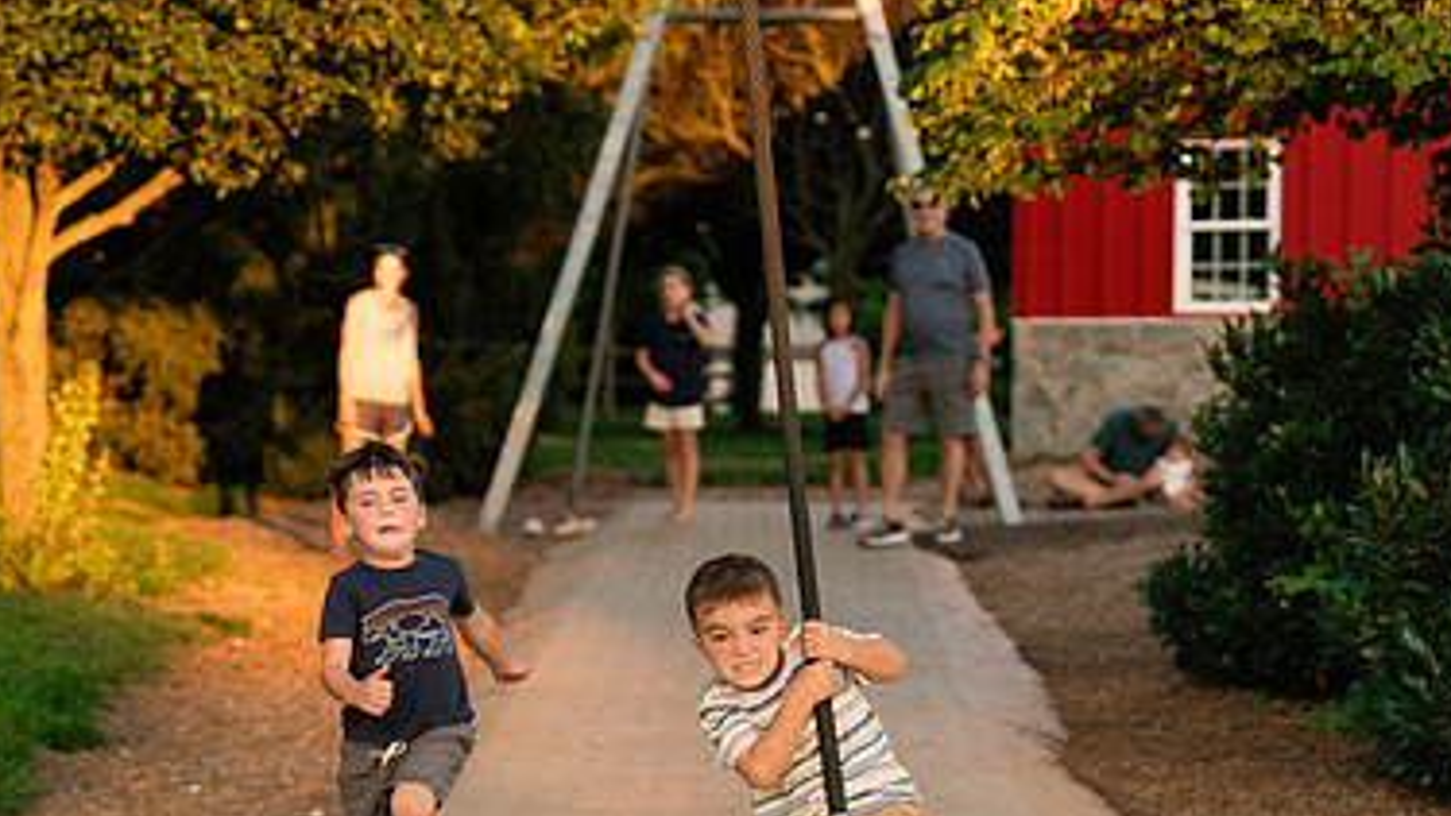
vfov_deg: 8.8
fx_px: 5310
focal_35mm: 138
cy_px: 774
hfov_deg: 15.6
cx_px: 803
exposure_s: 1/1250
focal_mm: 70
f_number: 2.8
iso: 200
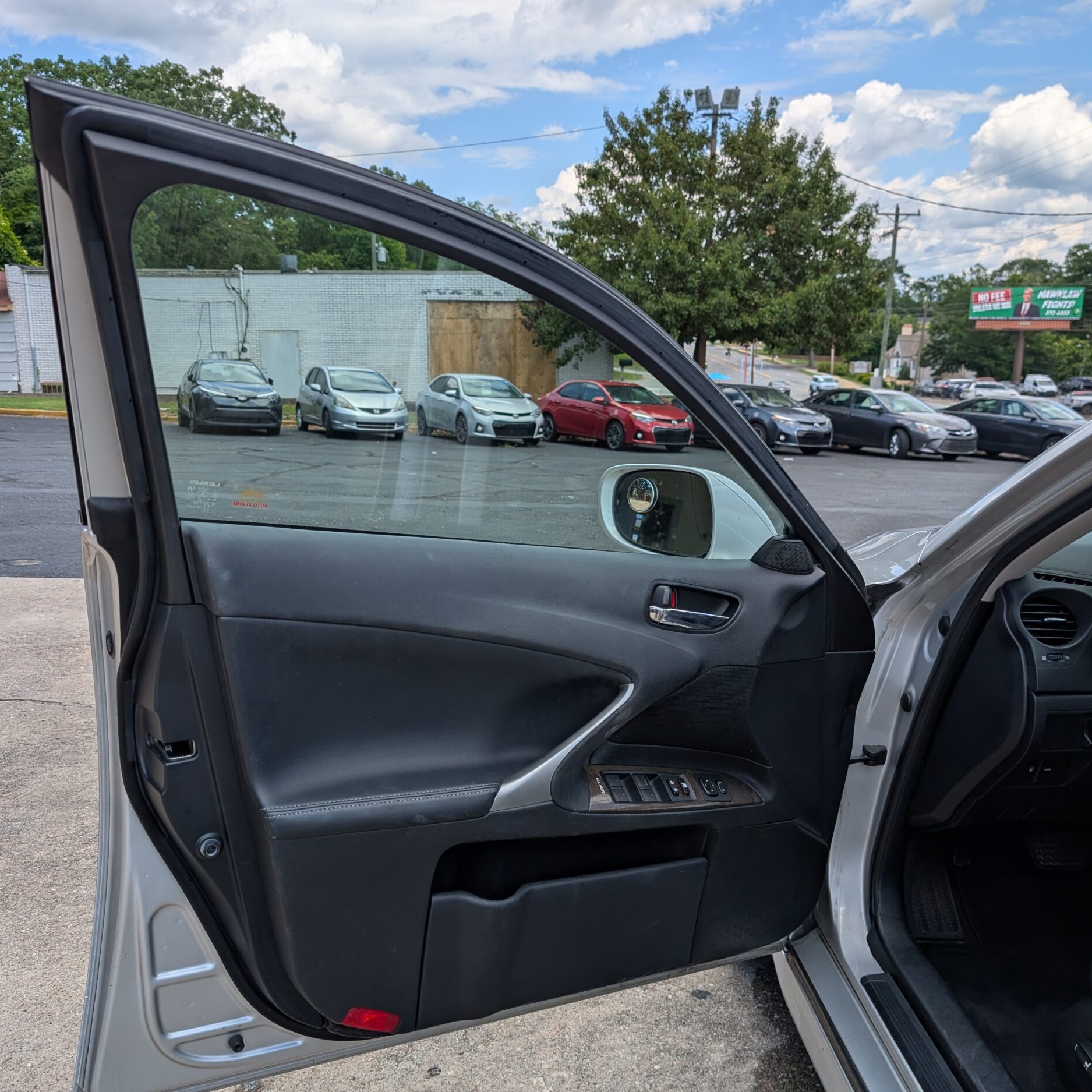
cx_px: 549
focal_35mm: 29
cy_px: 611
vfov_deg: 55.5
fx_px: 1035
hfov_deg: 55.6
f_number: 1.68
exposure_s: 1/1025
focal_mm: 6.9
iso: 19
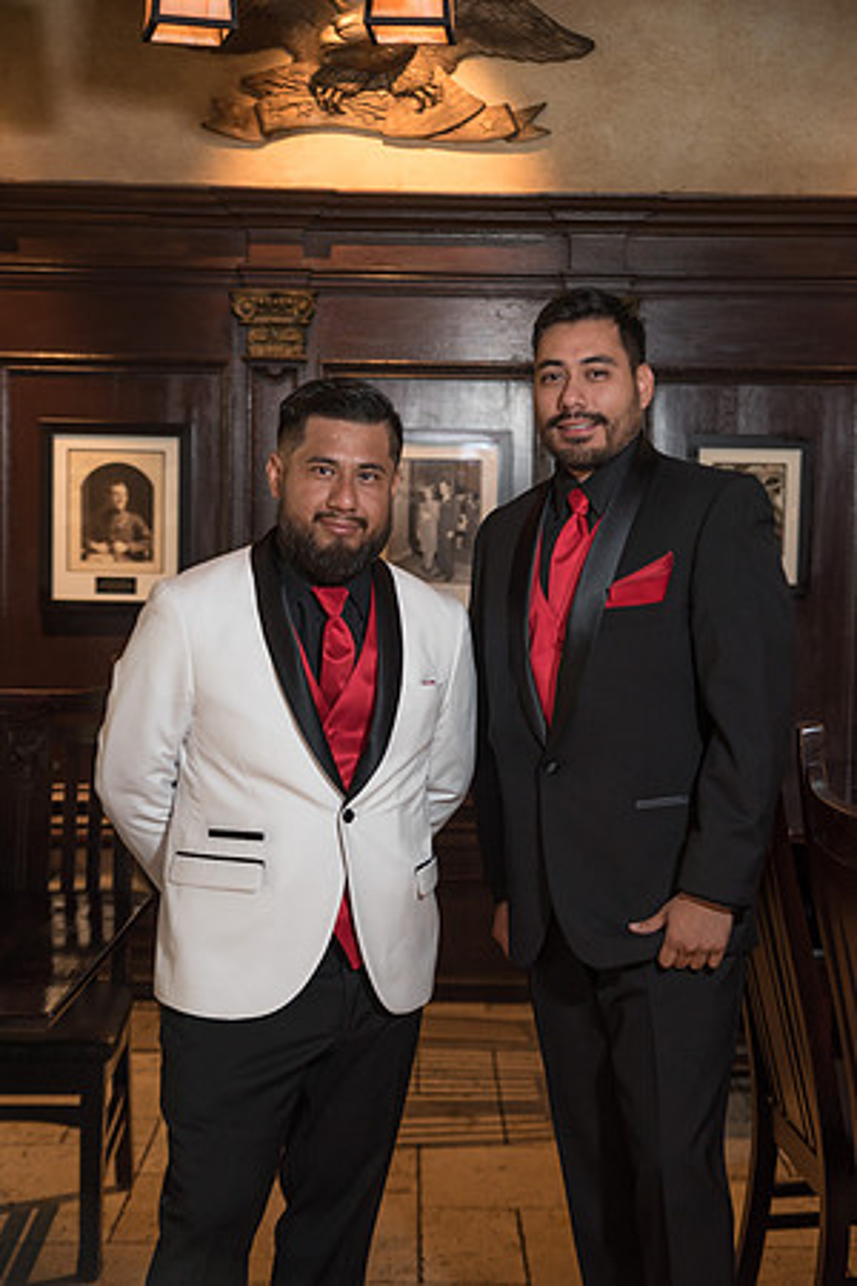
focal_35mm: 62
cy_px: 643
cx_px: 428
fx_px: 2214
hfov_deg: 21.9
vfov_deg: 32.4
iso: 1250
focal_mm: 62
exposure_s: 1/125
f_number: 3.5
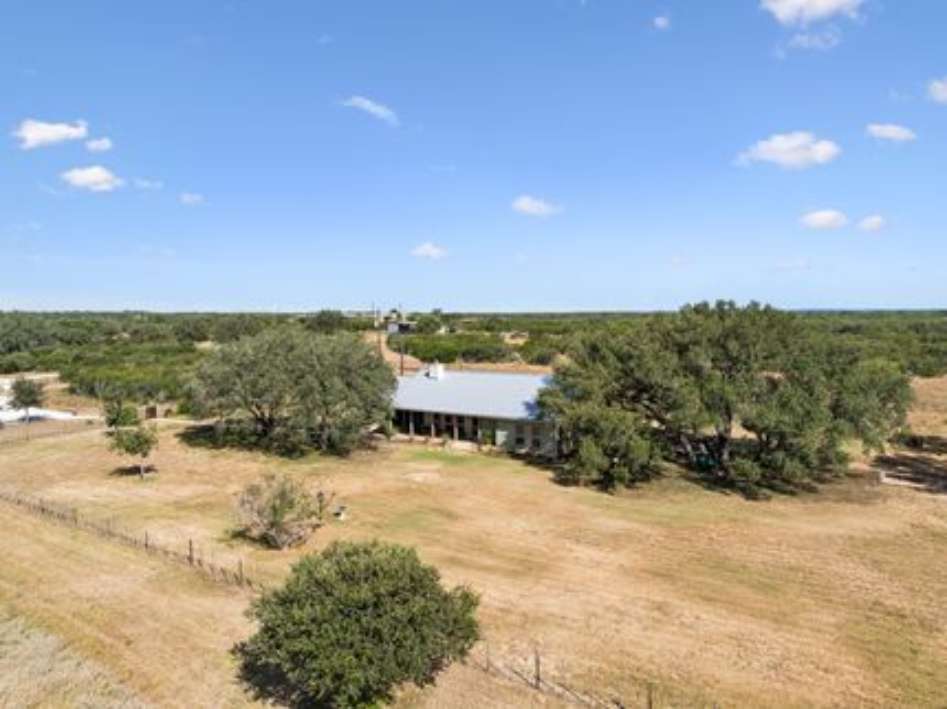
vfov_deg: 56.8
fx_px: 656
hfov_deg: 71.6
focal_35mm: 24
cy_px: 354
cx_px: 474
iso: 100
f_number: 2.8
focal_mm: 12.3
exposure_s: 1/160
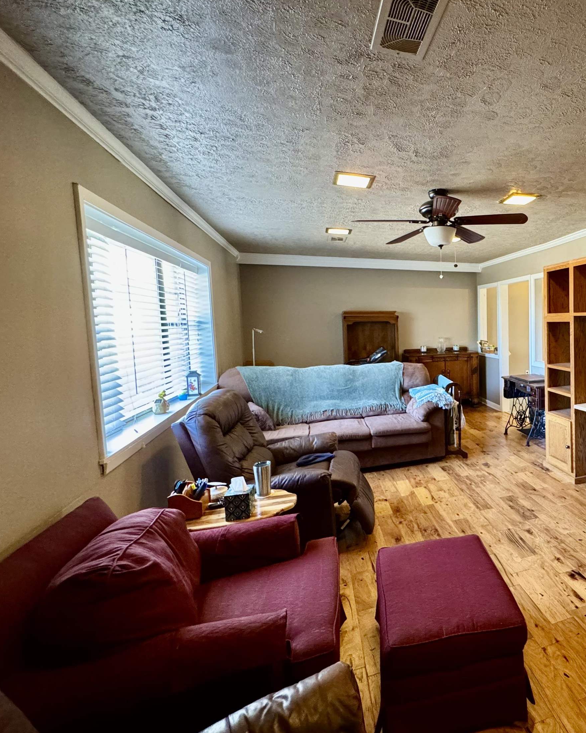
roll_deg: +1.0
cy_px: 352
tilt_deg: -5.2
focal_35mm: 19
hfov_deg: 64.5
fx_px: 412
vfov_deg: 83.2
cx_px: 470
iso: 640
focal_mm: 2.22
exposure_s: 1/60
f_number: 2.2
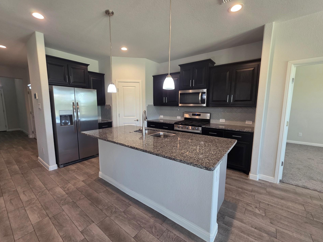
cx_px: 159
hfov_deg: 102.1
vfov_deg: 85.6
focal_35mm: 14
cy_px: 125
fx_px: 131
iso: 160
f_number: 1.9
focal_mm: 2.2
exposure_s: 1/60
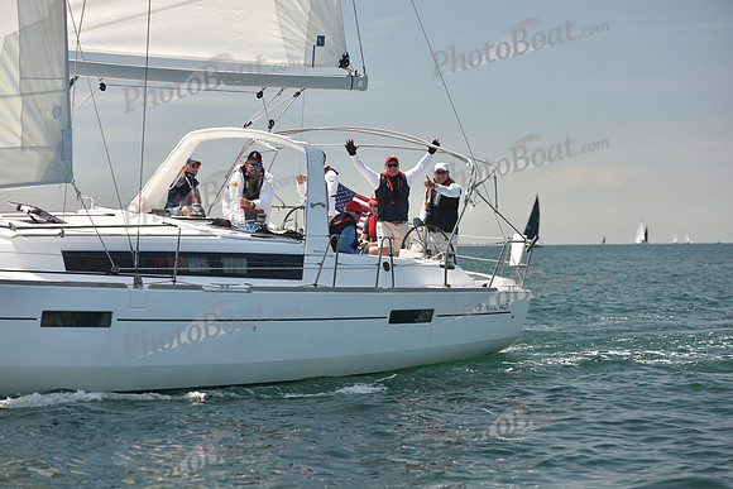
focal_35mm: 95
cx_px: 366
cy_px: 244
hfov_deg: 21.5
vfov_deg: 14.4
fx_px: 1935
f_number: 4.5
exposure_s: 1/800
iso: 250
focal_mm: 95
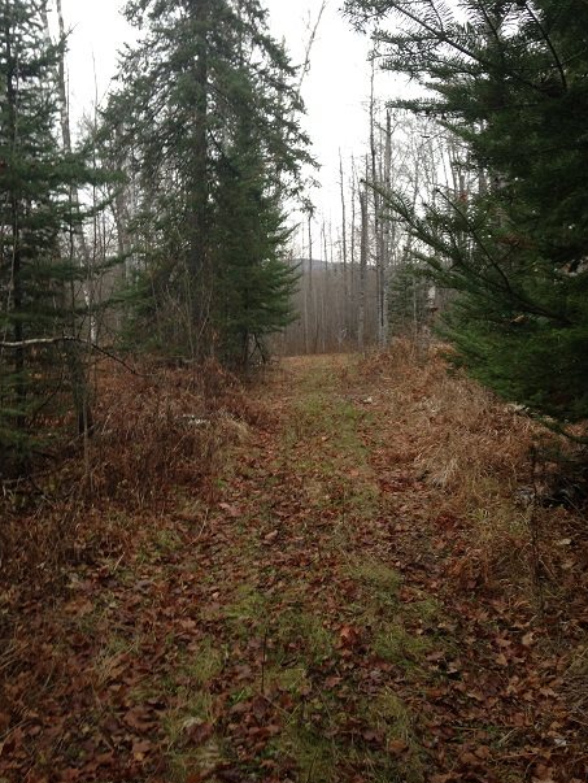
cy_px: 374
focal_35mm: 35
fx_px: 792
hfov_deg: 40.7
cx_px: 301
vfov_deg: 52.6
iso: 50
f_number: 2.4
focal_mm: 4.12
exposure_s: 1/24
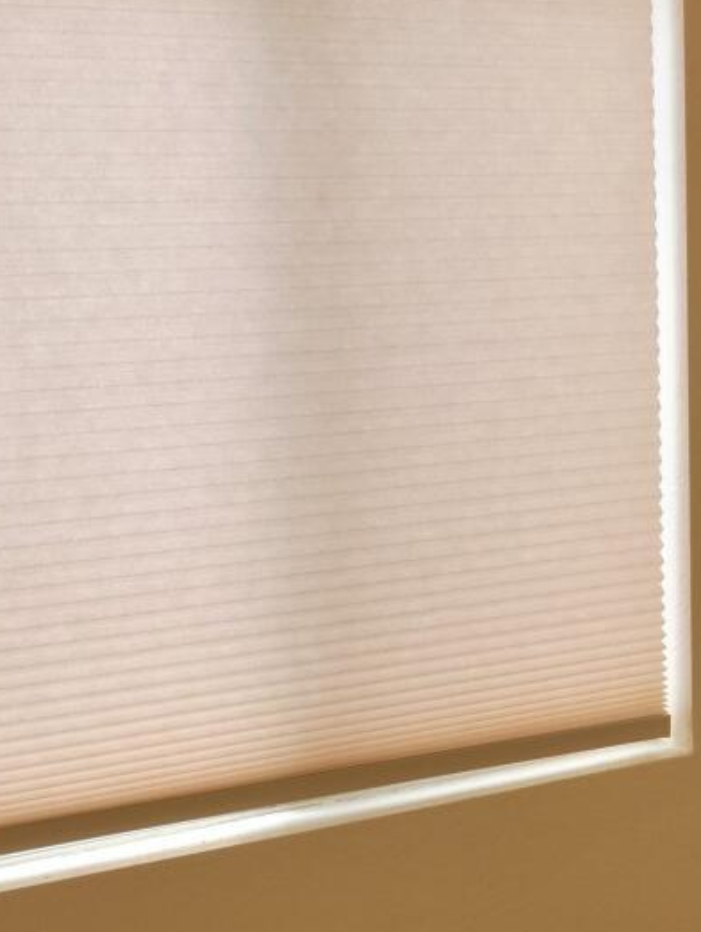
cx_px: 1200
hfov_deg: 12.8
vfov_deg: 18.3
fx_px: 2886
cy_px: 602
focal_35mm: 107
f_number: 2
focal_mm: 5.9
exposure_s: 1/60
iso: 40
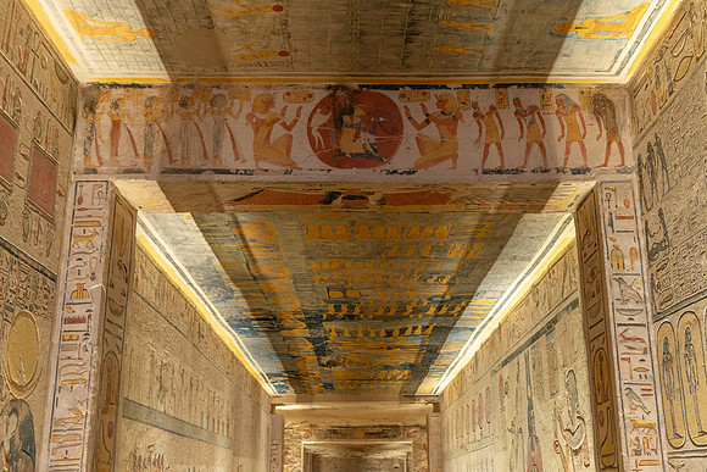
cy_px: 227
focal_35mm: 42
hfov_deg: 46.8
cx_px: 367
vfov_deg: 32.2
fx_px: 816
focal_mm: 40
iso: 1800
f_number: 5.6
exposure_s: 1/15
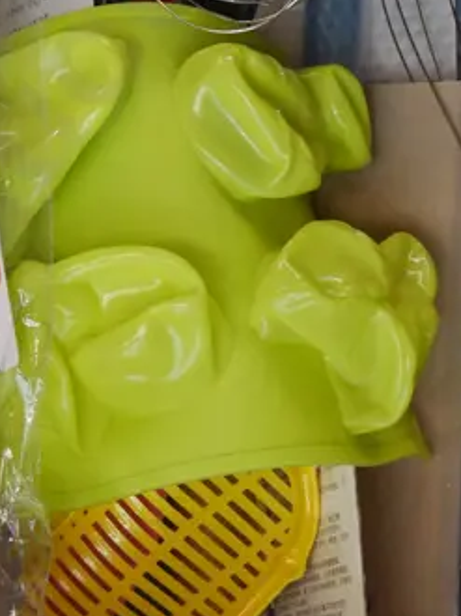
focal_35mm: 87
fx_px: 1547
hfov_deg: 16.7
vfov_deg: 22.2
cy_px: 123
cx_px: 46
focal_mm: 14
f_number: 3.5
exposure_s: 1/60
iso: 2000
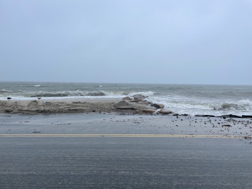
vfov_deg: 53.1
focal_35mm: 26
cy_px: 94
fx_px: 189
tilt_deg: -3.0
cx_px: 126
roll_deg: +0.2
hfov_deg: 67.3
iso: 32
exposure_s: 1/963
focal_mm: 4.2
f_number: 1.6
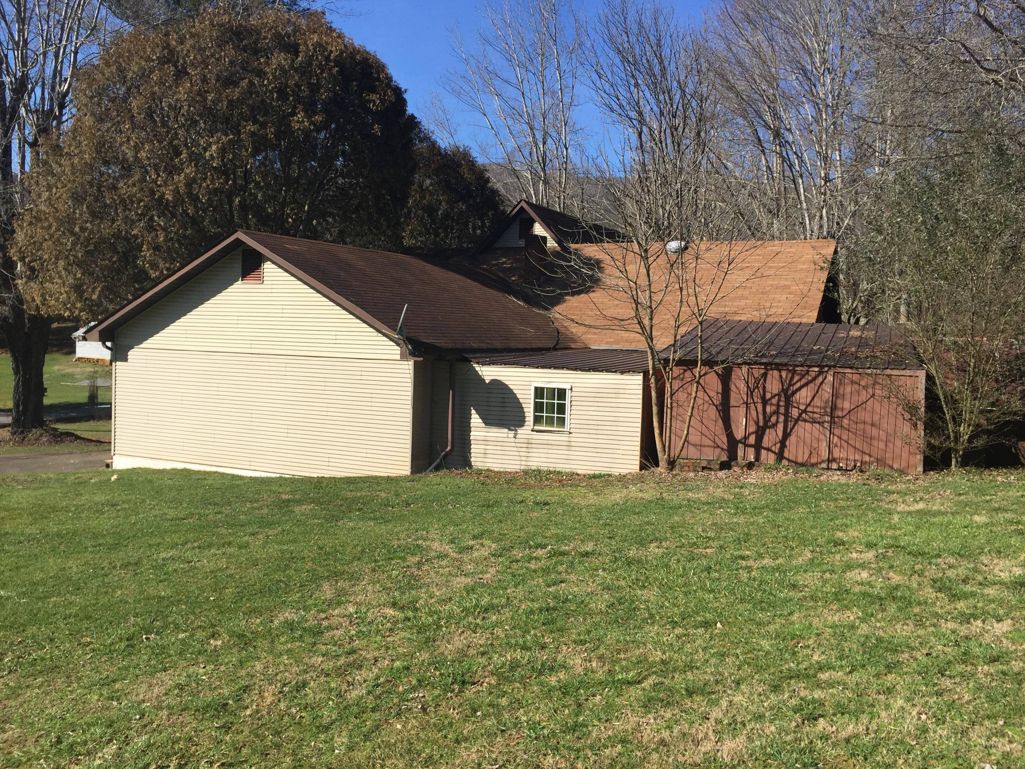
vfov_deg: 48.2
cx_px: 512
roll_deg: -2.5
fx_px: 859
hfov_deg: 61.7
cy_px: 384
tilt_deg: -2.9
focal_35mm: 29
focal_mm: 4.15
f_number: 2.2
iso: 32
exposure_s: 1/2475
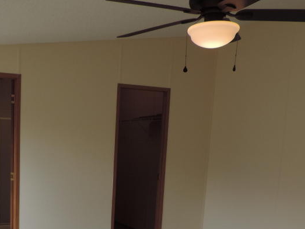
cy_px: 209
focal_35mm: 47
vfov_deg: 29.5
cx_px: 73
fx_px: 414
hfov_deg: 39.3
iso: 80
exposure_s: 1/125
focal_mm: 4.3
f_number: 3
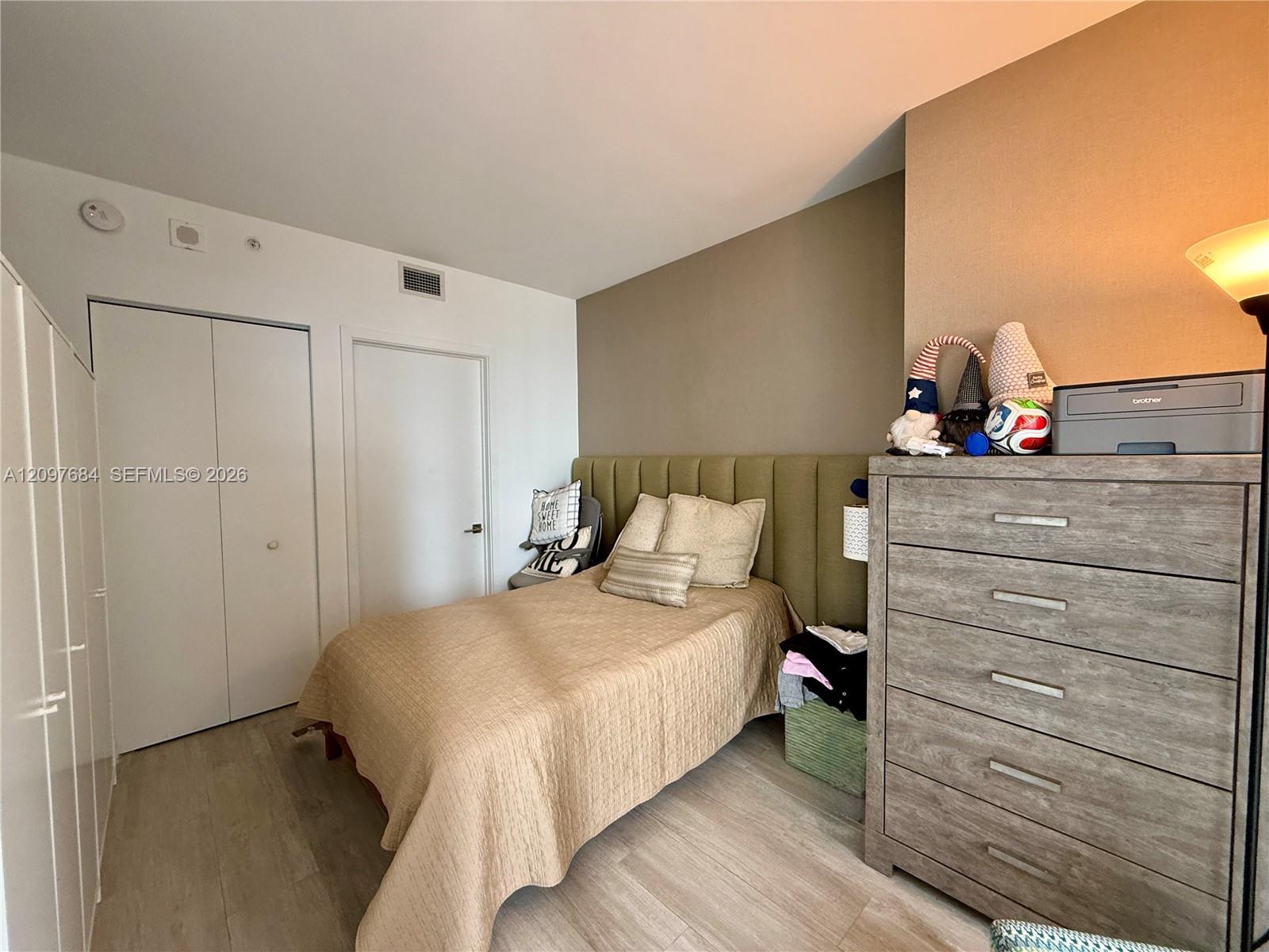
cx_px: 634
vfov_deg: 85.7
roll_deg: +0.5
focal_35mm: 14
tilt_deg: -1.4
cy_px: 476
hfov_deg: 102.1
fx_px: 513
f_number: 2.2
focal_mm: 2.22
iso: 320
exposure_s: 1/60
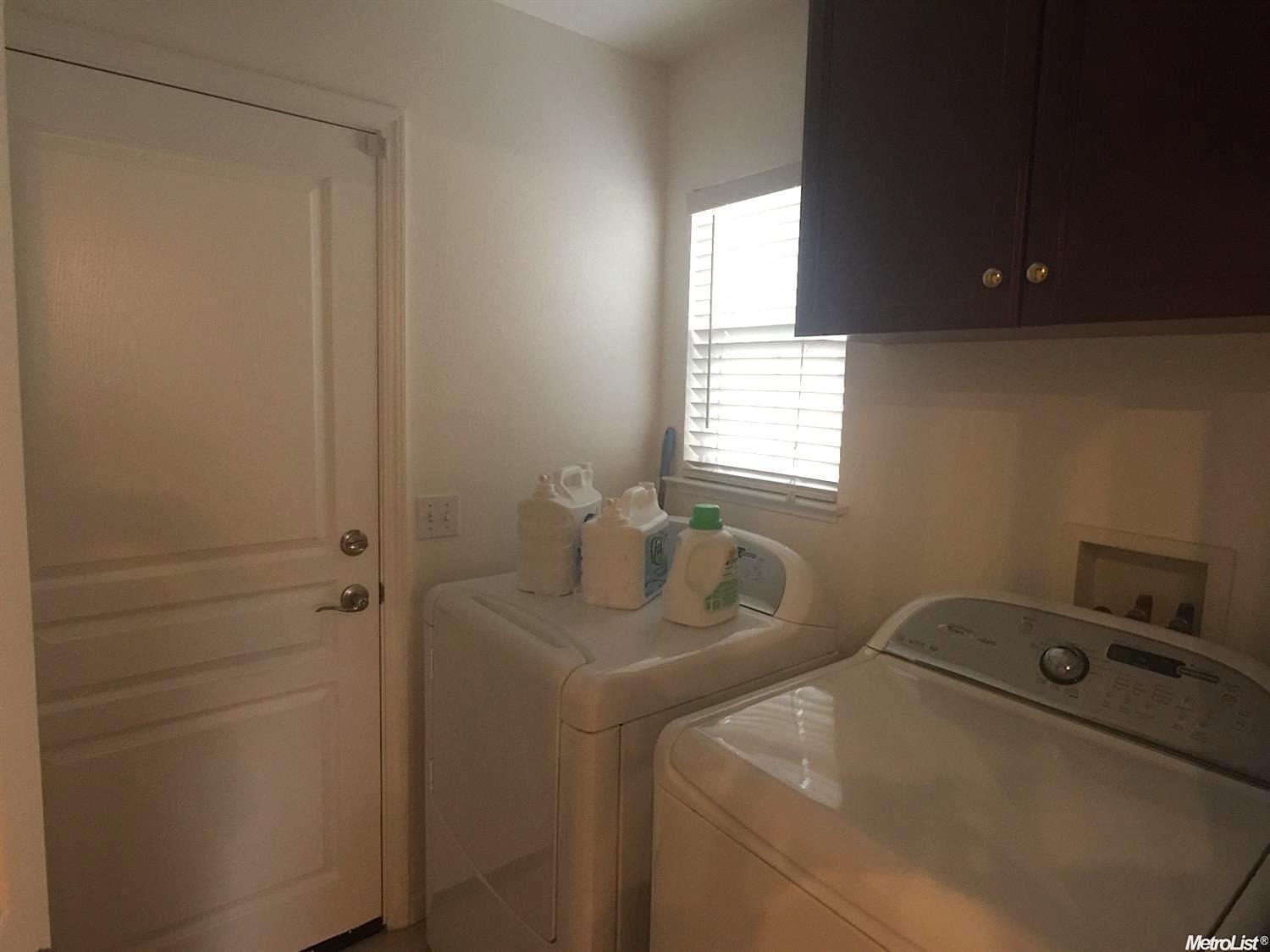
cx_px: 635
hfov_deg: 61.7
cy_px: 476
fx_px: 1064
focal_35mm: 29
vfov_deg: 48.2
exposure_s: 1/15
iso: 125
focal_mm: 4.15
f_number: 2.2
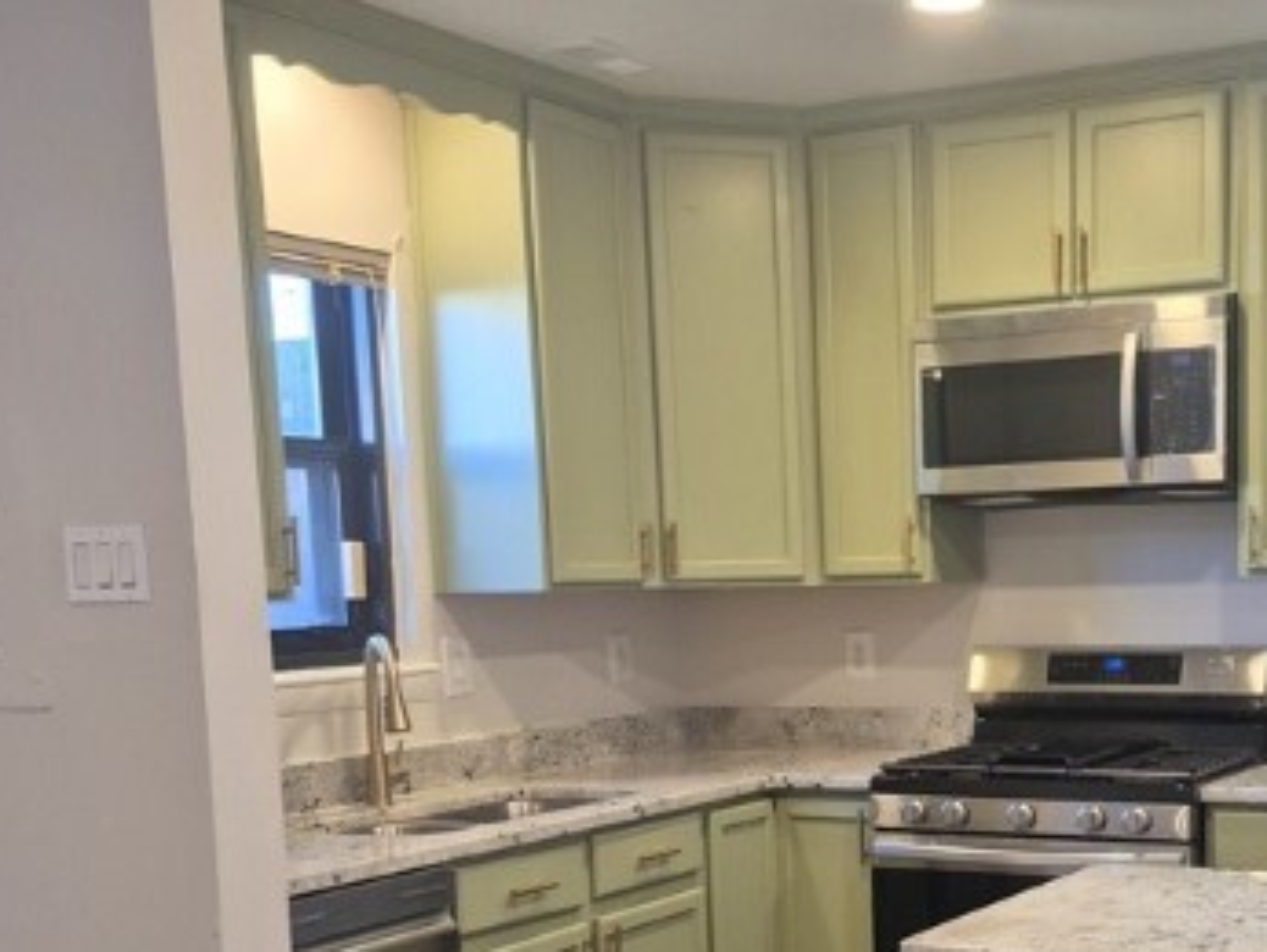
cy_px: 817
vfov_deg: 27.8
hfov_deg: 36.5
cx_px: 974
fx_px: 1868
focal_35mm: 51
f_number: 1.8
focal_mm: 5.4
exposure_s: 1/120
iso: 200
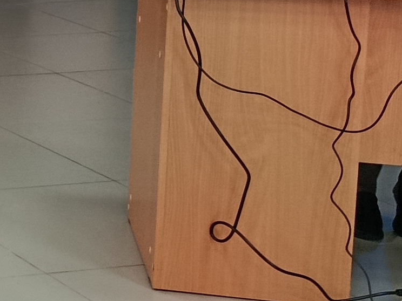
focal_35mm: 129
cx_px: -640
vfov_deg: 11.2
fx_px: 1498
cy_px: -101
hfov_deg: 11.7
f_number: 1.7
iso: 874
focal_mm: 5.24
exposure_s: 1/100
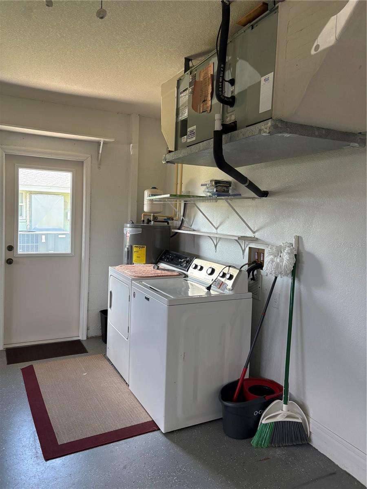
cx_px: 184
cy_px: 244
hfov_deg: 53.1
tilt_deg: -4.0
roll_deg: -2.5
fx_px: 368
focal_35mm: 26
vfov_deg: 67.3
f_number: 1.6
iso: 125
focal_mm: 5.96
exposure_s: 1/138
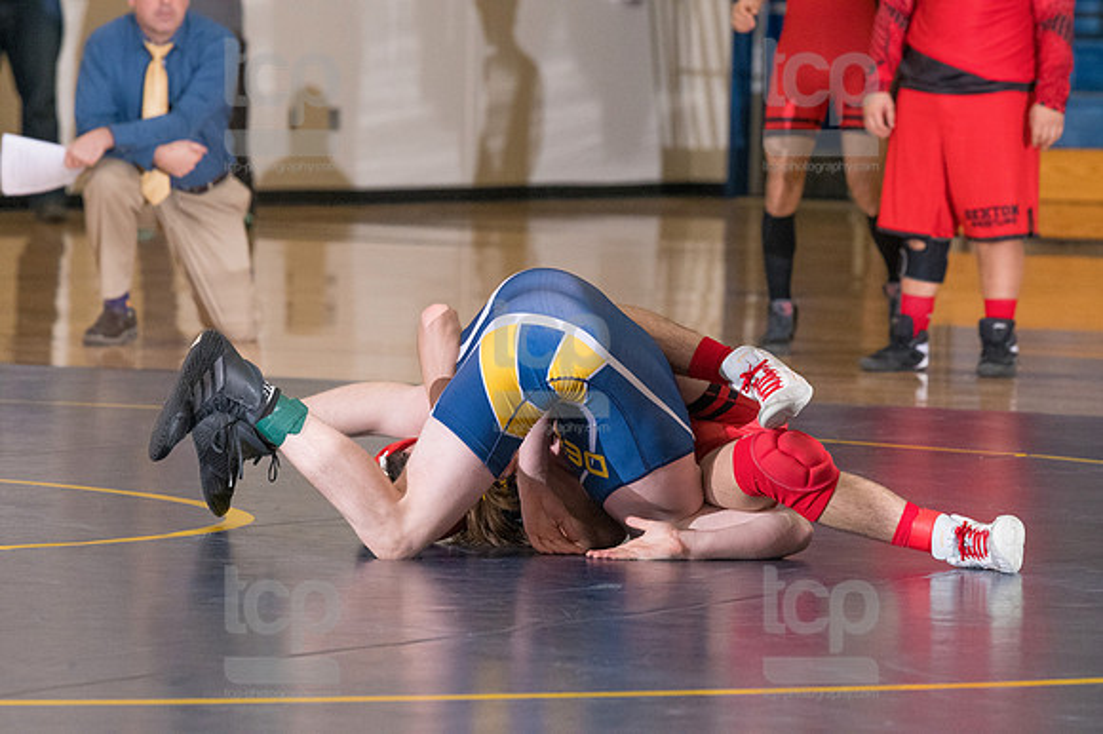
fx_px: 8727
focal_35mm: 285
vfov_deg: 4.8
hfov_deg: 7.2
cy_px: 367
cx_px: 552
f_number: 5.6
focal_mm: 190
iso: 2000
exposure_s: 1/250
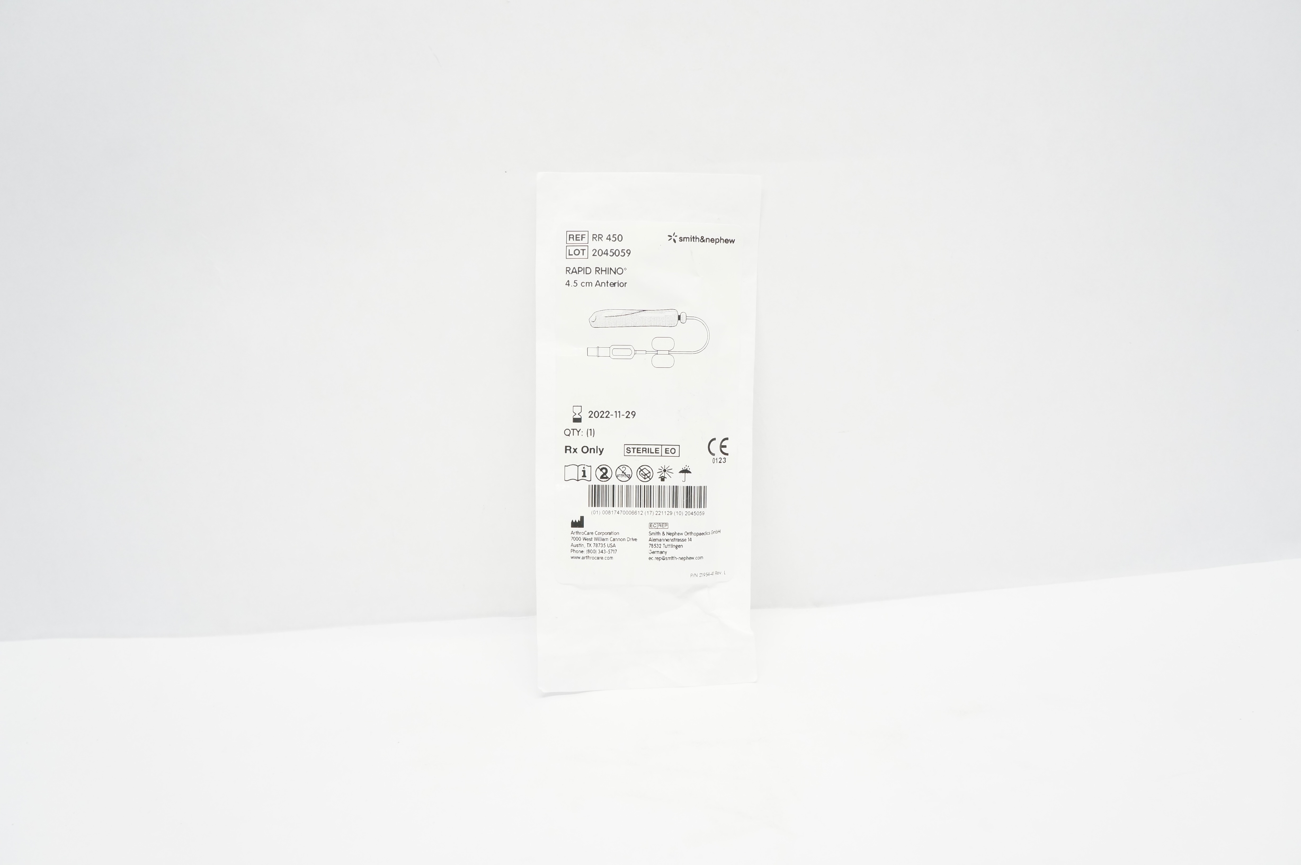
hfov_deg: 67.4
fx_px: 975
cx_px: 650
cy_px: 432
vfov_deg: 47.8
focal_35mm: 27
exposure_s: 1/60
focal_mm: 18
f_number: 6.3
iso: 800
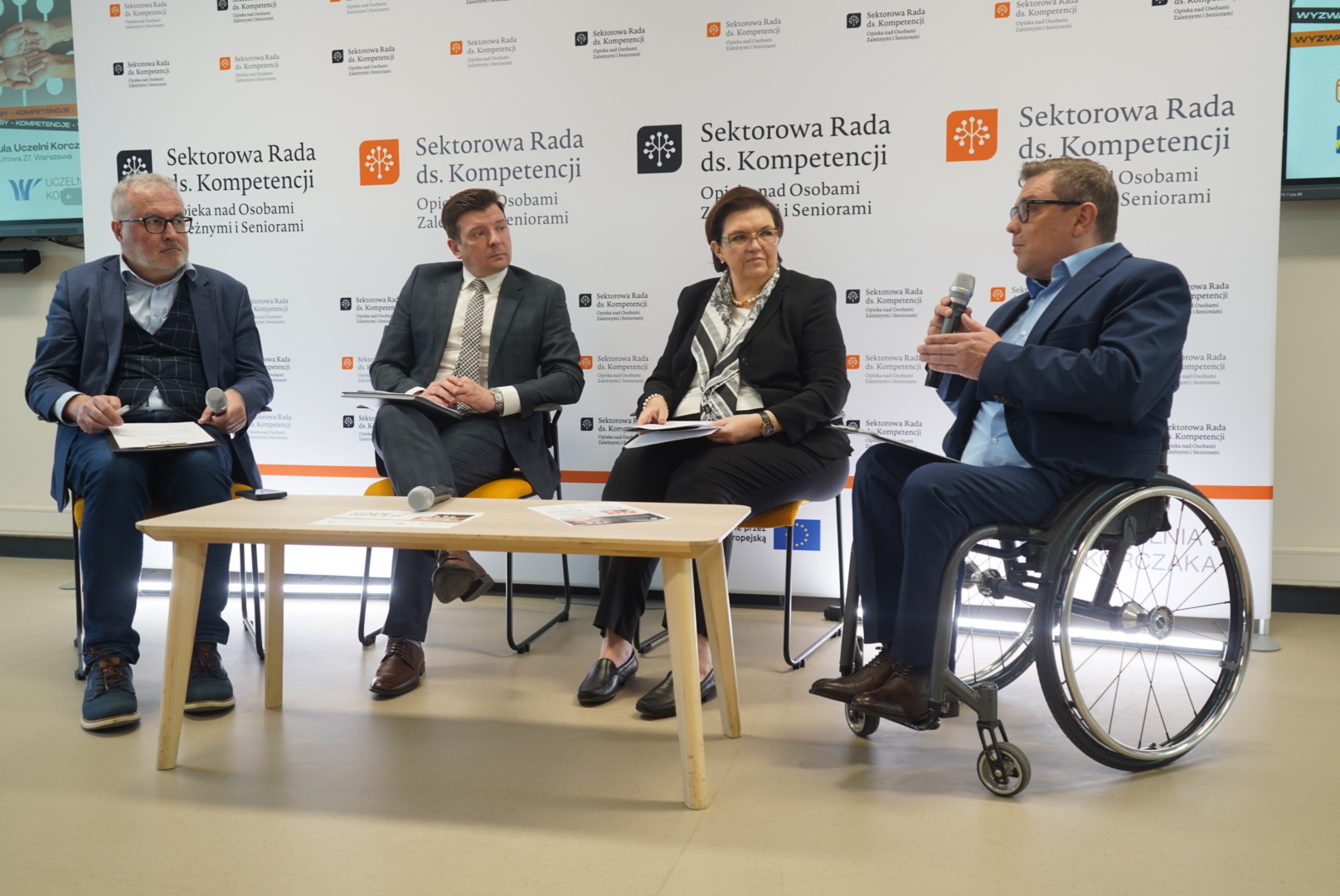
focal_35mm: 32
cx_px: 670
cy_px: 448
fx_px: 1192
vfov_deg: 41.2
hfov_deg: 58.7
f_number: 4
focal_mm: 32
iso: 200
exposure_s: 1/40
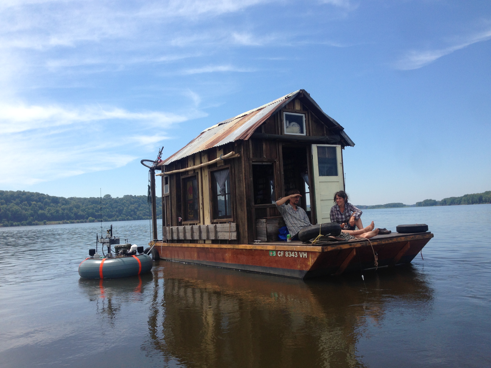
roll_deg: +2.5
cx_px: 246
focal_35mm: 33
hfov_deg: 55.4
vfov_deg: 42.9
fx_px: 468
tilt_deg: +7.2
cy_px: 184
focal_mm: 4.12
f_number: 2.4
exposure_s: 1/1695
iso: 50
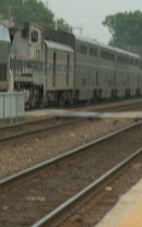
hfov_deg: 3.6
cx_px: -114
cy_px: 93
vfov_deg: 5.9
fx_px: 2217
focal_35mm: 358
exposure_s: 1/250
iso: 50
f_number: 5.6
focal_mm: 17.92
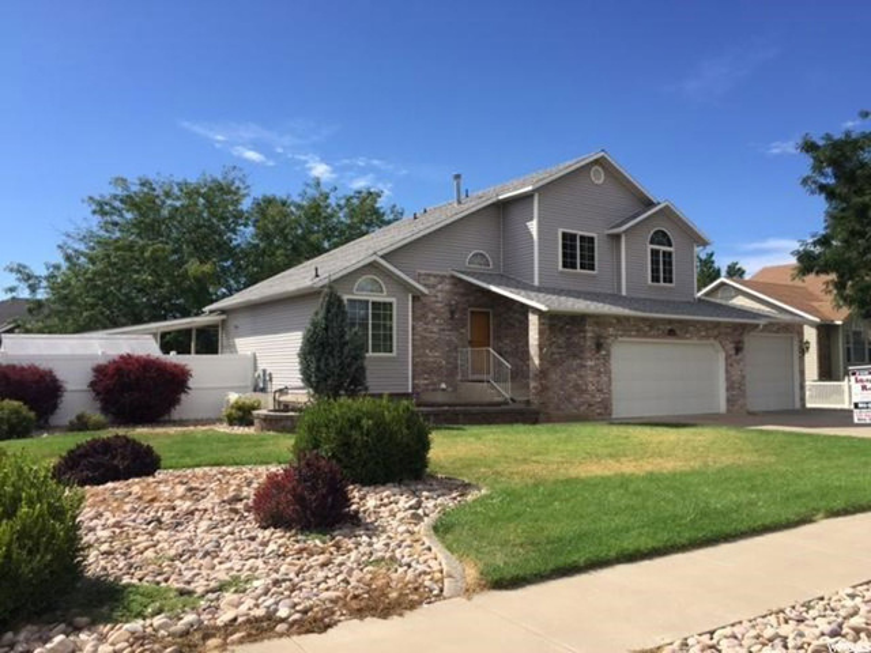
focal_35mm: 29
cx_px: 436
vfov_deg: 48.2
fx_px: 730
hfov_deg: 61.7
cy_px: 326
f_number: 2.2
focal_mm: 4.15
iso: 32
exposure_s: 1/1980
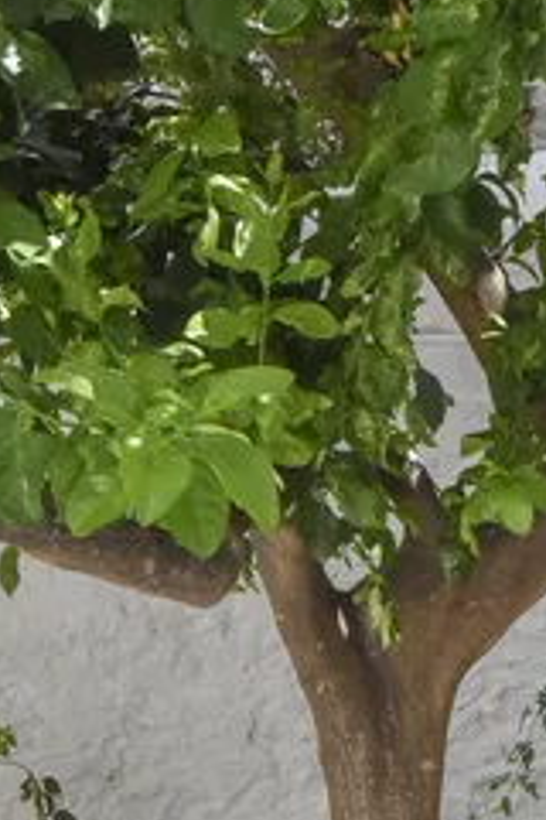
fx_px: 2047
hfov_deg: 15.1
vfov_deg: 21.2
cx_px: 440
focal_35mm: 90
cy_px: 962
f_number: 13
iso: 2500
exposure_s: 1/640
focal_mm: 24
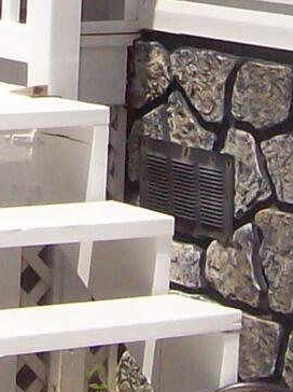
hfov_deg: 7.4
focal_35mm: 198
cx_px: -131
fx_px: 2240
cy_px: -154
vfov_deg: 9.8
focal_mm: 6
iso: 80
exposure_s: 1/1340
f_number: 4.8
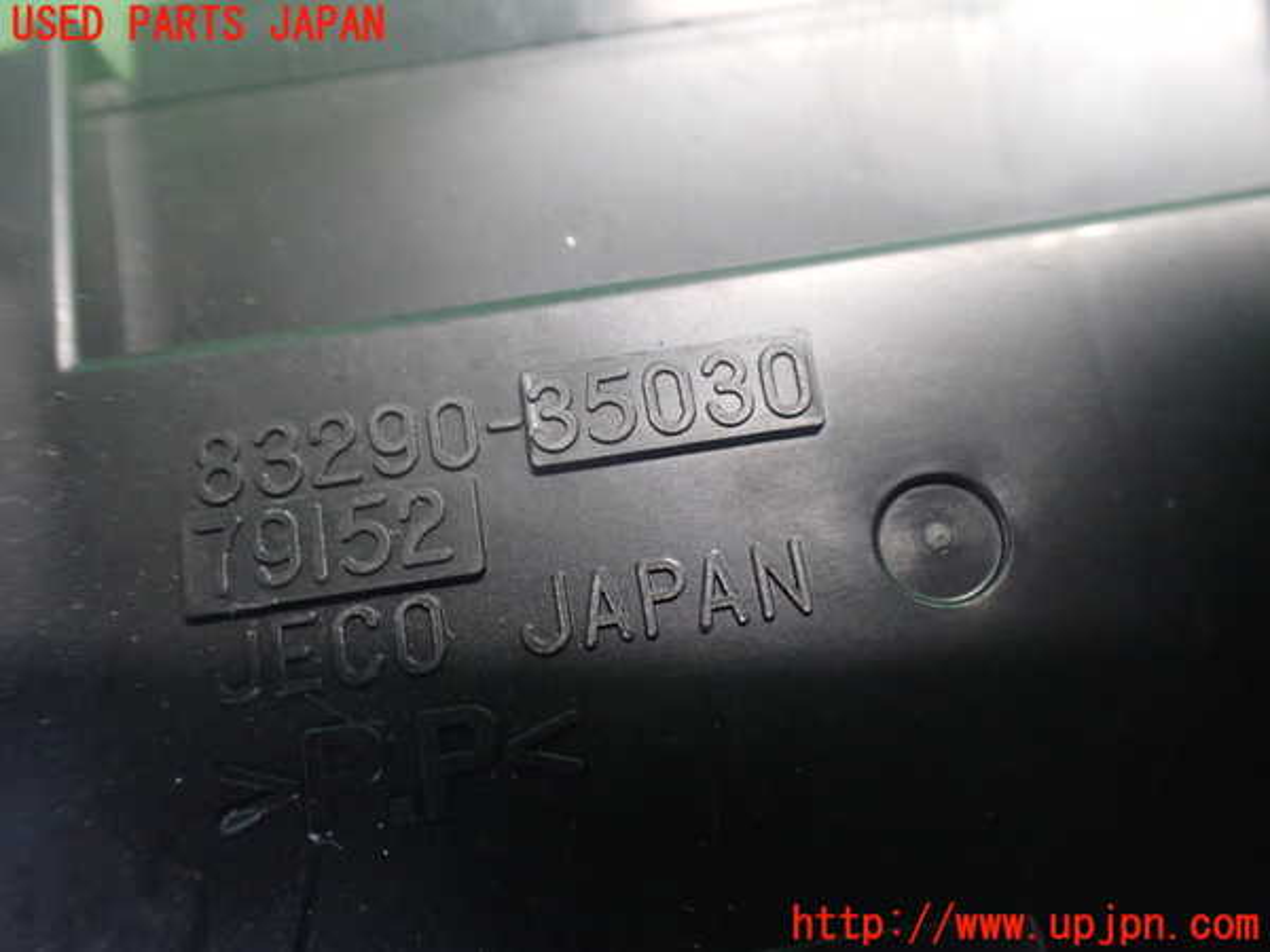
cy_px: 476
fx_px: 1101
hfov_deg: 60.0
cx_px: 635
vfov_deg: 46.8
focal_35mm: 30
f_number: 2.3
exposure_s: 1/30
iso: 800
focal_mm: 5.4
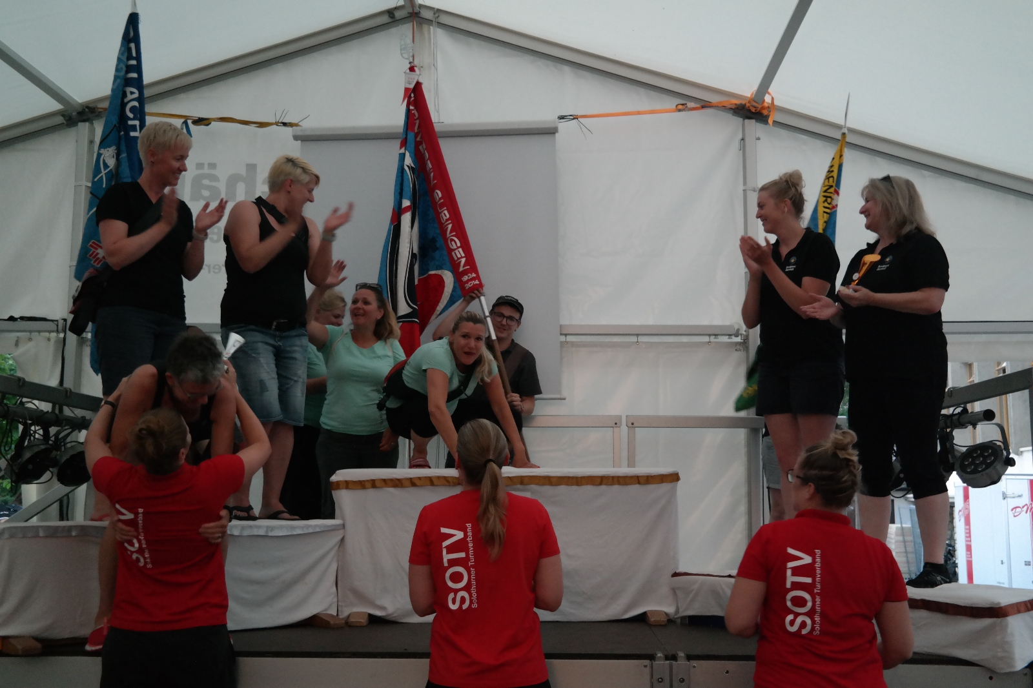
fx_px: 1090
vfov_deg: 35.0
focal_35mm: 38
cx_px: 516
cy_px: 344
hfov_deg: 50.7
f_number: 4
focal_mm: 25
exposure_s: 1/50
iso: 1600
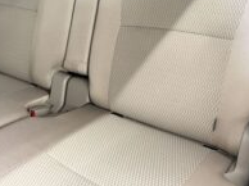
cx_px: 67
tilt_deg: -18.0
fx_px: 338
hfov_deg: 39.5
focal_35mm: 47
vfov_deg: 30.5
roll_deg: +3.4
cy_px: 55
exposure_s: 1/50
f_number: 1.6
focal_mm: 5.96
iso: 400
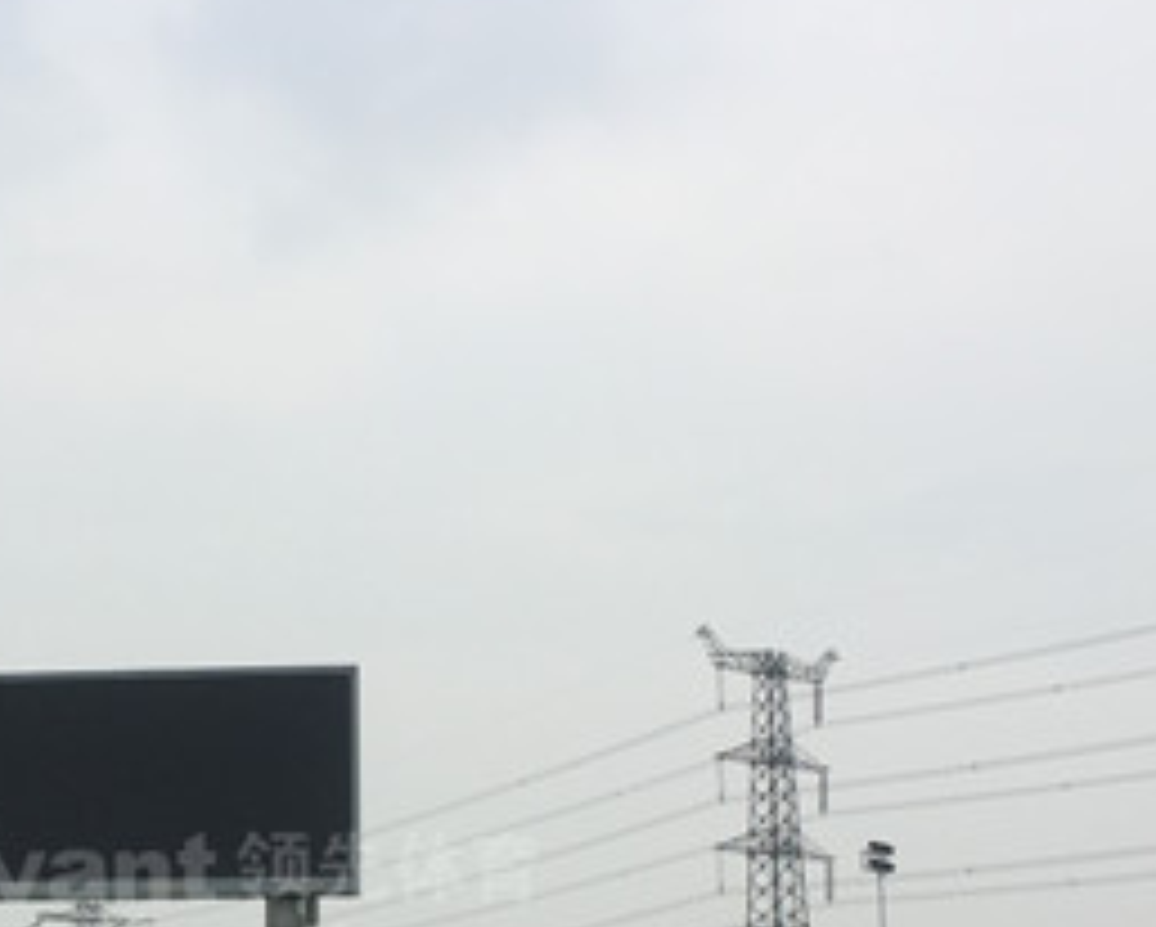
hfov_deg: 28.0
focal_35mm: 66
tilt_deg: +5.4
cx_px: 202
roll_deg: -1.4
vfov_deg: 22.4
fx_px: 2260
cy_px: 909
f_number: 2.2
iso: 32
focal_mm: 4.15
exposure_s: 1/1721
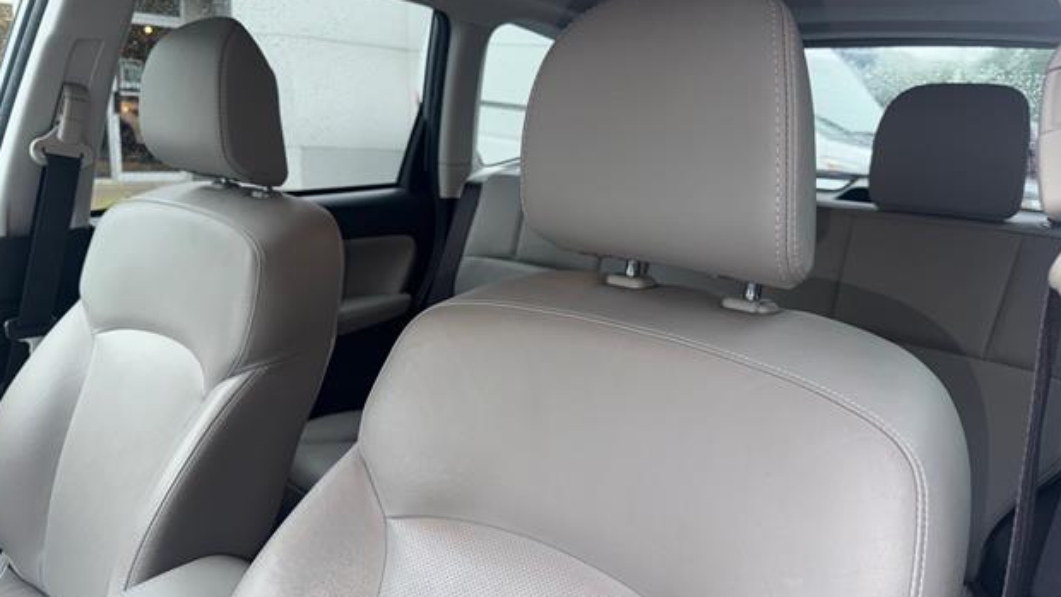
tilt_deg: -11.5
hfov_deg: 69.9
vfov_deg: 42.9
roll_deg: -3.3
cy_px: 294
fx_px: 760
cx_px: 529
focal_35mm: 27
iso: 80
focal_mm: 6.76
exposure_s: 1/56
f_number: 1.78
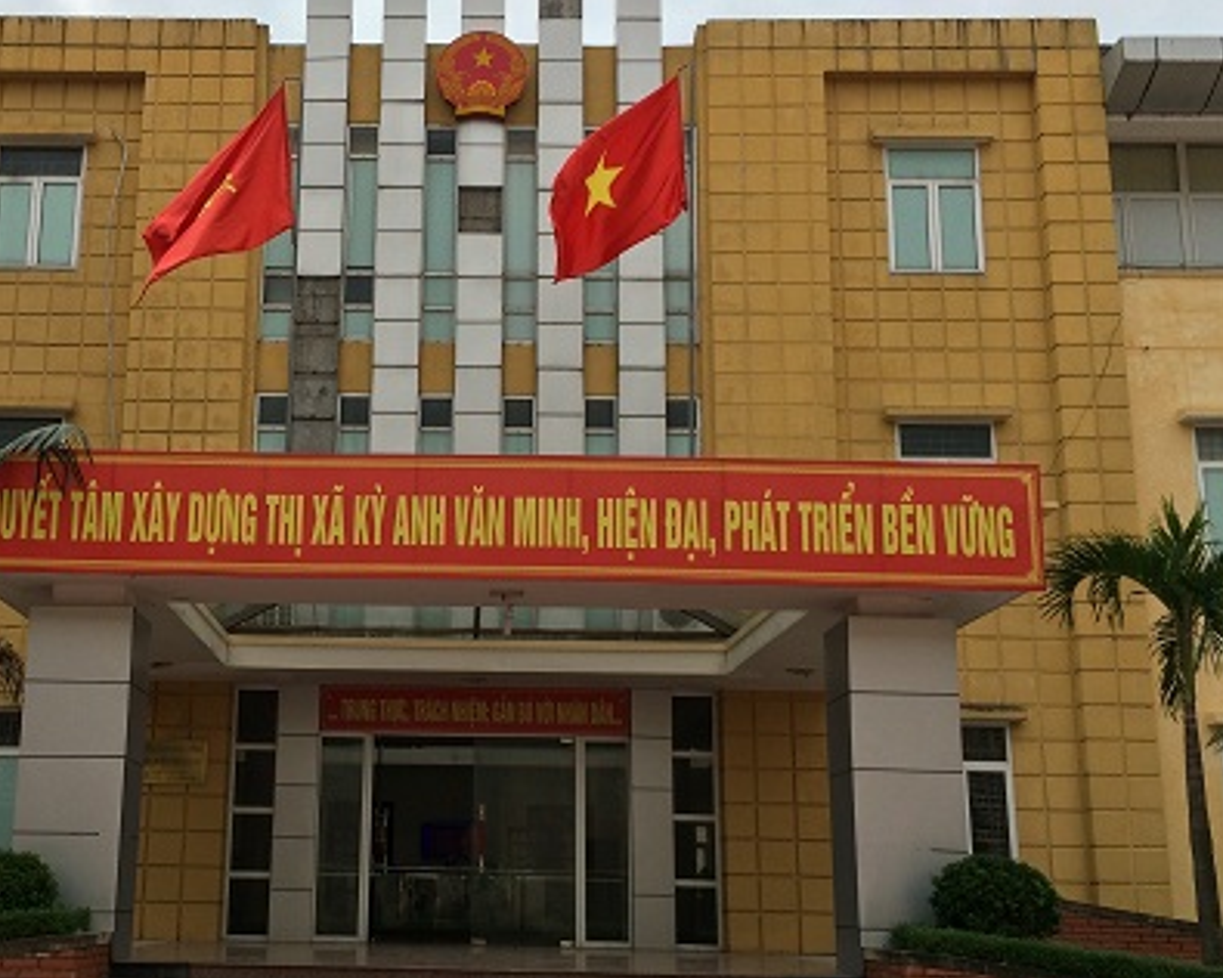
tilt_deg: +12.5
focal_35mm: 43
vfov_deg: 34.9
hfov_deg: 42.4
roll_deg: -1.3
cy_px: 532
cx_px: 424
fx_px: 1556
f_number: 2.2
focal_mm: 4.15
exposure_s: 1/2415
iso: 32
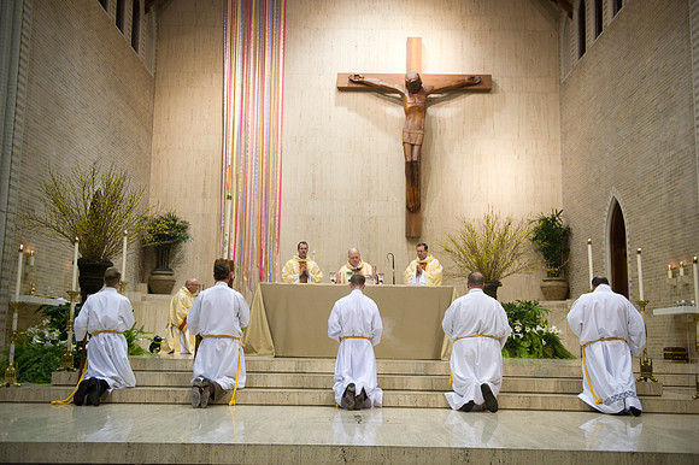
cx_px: 350
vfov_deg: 35.0
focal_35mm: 38
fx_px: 737
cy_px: 232
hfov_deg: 50.7
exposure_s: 1/160
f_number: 2.8
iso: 2000
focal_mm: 38
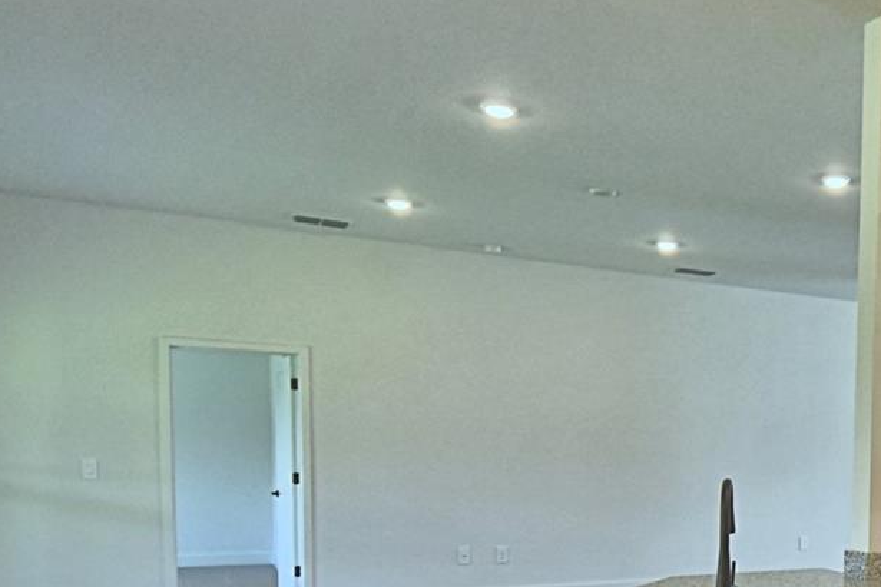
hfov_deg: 42.6
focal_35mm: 39
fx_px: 954
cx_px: 887
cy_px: 527
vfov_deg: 32.5
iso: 400
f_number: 4.5
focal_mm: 10
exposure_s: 1/60
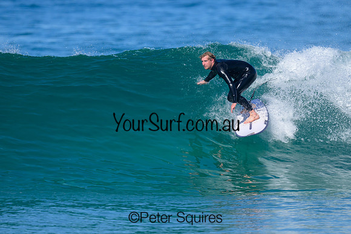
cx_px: 199
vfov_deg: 1.2
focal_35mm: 1101
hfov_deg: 1.9
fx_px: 10735
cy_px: 116
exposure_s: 1/2000
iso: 250
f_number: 6.3
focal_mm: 800
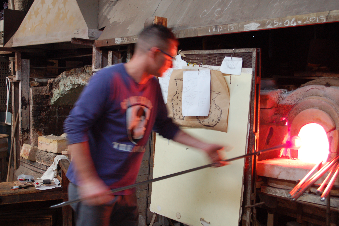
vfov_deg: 26.9
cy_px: 109
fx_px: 470
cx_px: 176
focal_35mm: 50
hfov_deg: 39.6
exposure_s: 1/13
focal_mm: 32
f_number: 5
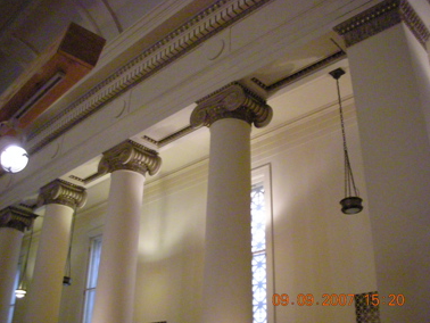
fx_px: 460
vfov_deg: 38.7
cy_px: 165
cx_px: 207
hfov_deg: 50.1
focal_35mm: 37
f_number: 2.8
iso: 800
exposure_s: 1/11.4
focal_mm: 5.8
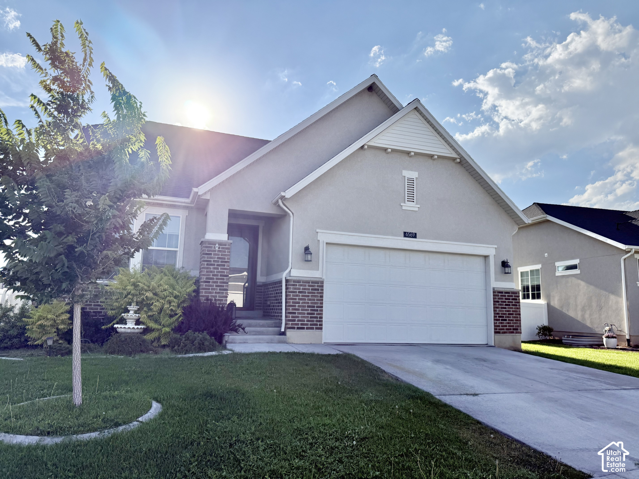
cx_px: 320
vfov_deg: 56.8
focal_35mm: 24
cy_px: 240
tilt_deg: +8.6
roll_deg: -2.0
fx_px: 443
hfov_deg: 71.6
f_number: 1.78
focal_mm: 6.76
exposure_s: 1/9091
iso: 125
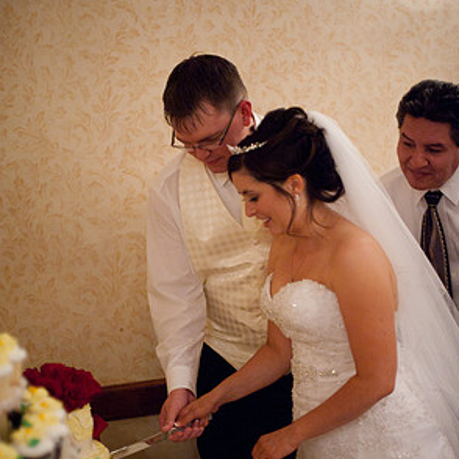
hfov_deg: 26.5
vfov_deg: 26.5
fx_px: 975
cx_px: 232
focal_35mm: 65
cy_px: 267
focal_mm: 50
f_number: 1.4
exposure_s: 1/60
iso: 4000
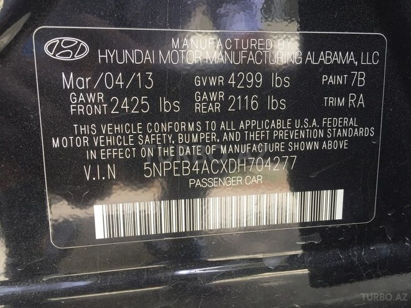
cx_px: 206
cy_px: 154
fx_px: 344
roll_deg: -5.2
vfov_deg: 48.2
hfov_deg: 61.7
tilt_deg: -10.2
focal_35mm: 29
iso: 50
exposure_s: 1/100
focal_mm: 4.15
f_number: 2.2
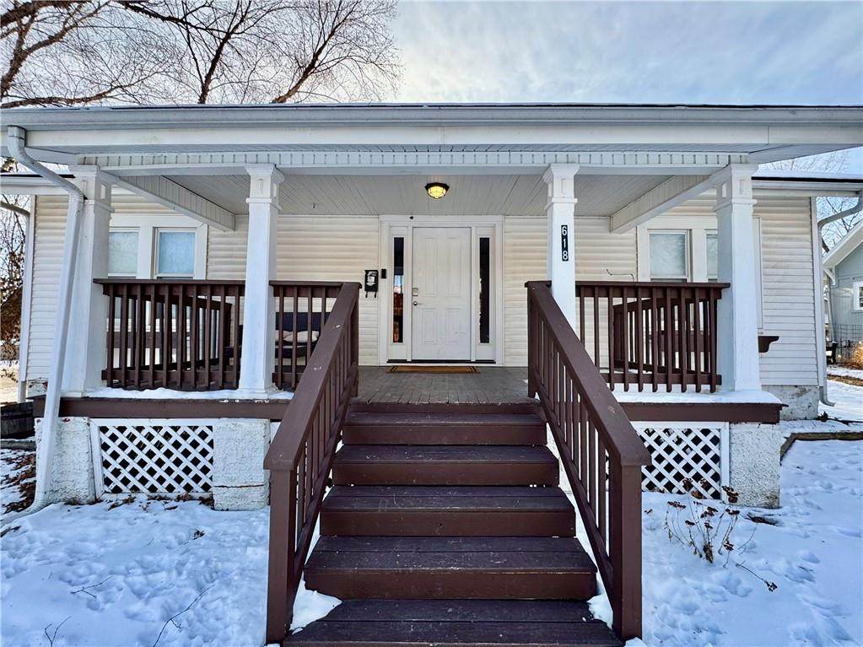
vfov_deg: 85.7
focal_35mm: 14
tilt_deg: +2.5
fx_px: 349
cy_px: 324
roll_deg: +0.4
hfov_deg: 102.1
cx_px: 432
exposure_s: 1/233
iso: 40
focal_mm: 2.22
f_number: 2.2
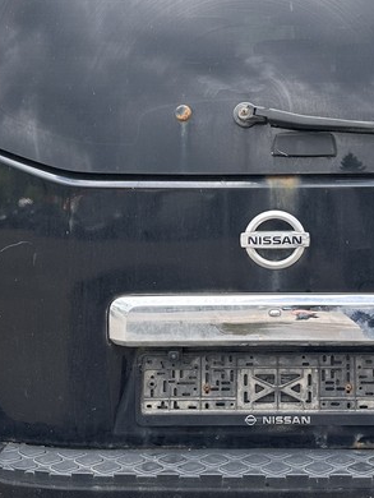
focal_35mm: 63
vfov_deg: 30.3
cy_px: 135
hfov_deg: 23.0
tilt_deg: -8.2
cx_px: 300
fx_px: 907
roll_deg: +1.3
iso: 80
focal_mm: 6.86
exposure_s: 1/843
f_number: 1.78
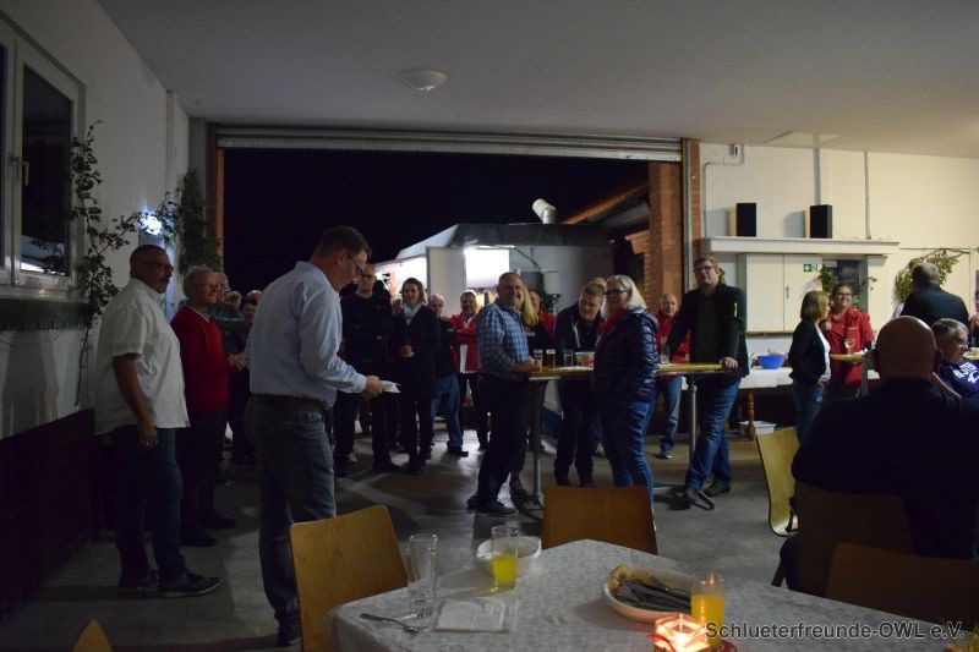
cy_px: 326
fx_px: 734
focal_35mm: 27
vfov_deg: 47.9
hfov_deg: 67.4
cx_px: 490
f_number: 3.5
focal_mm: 18
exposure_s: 1/60
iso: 5600
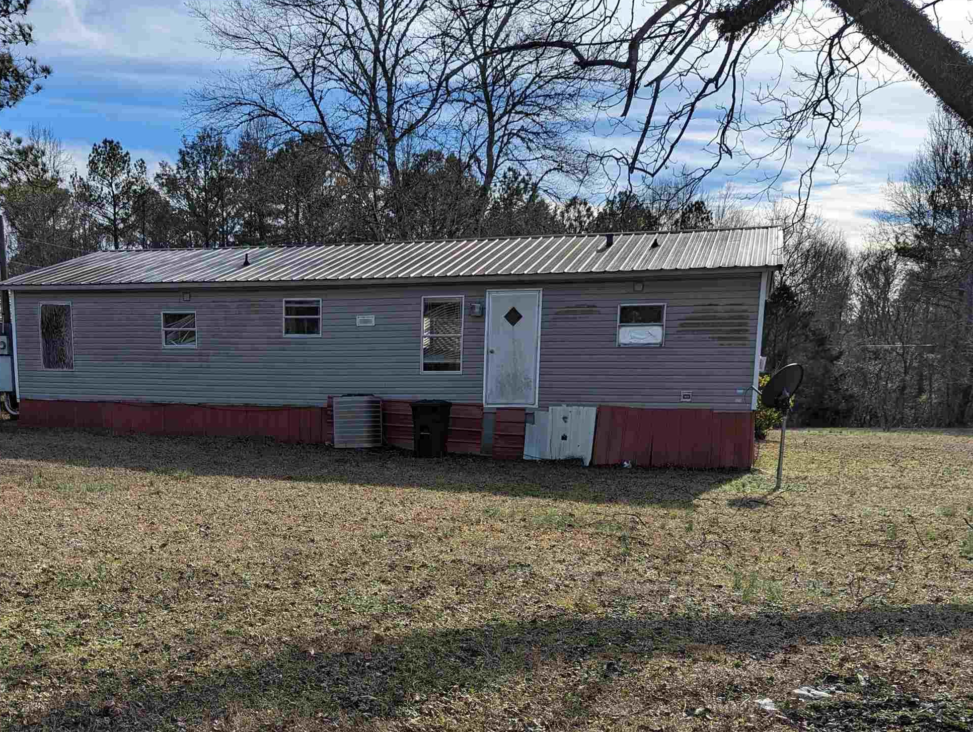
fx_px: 1070
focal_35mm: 38
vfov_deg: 36.7
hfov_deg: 48.3
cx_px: 344
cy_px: 572
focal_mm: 6.81
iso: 31
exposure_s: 1/2058
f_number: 1.85
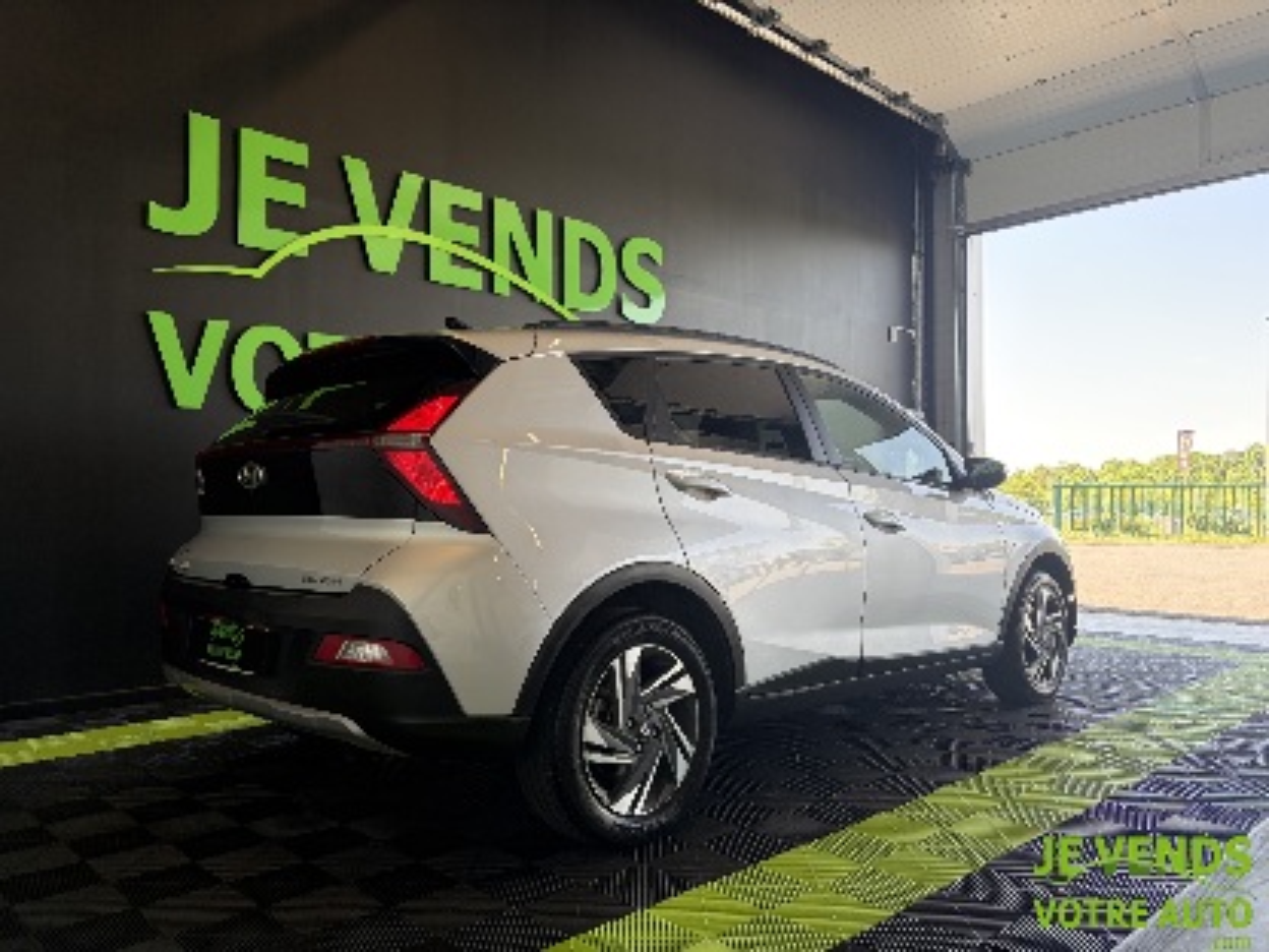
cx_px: 634
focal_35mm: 26
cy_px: 476
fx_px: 953
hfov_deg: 67.3
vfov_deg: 53.1
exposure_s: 1/161
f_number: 1.6
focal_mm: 5.96
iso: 50
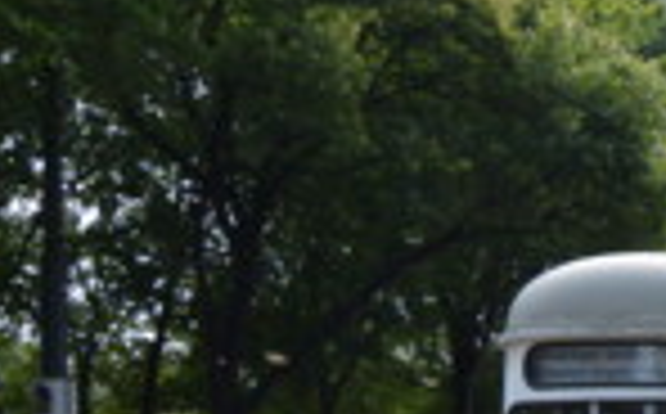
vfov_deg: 13.6
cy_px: 630
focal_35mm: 90
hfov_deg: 19.9
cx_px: 1008
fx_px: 1631
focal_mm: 10.9
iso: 160
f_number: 5.6
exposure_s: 1/250
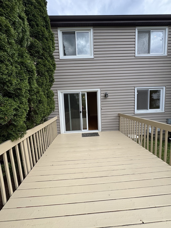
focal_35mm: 14
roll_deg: +1.8
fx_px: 92
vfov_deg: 102.1
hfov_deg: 85.7
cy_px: 114
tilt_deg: -6.3
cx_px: 86
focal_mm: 2.22
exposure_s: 1/346
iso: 40
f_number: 2.2
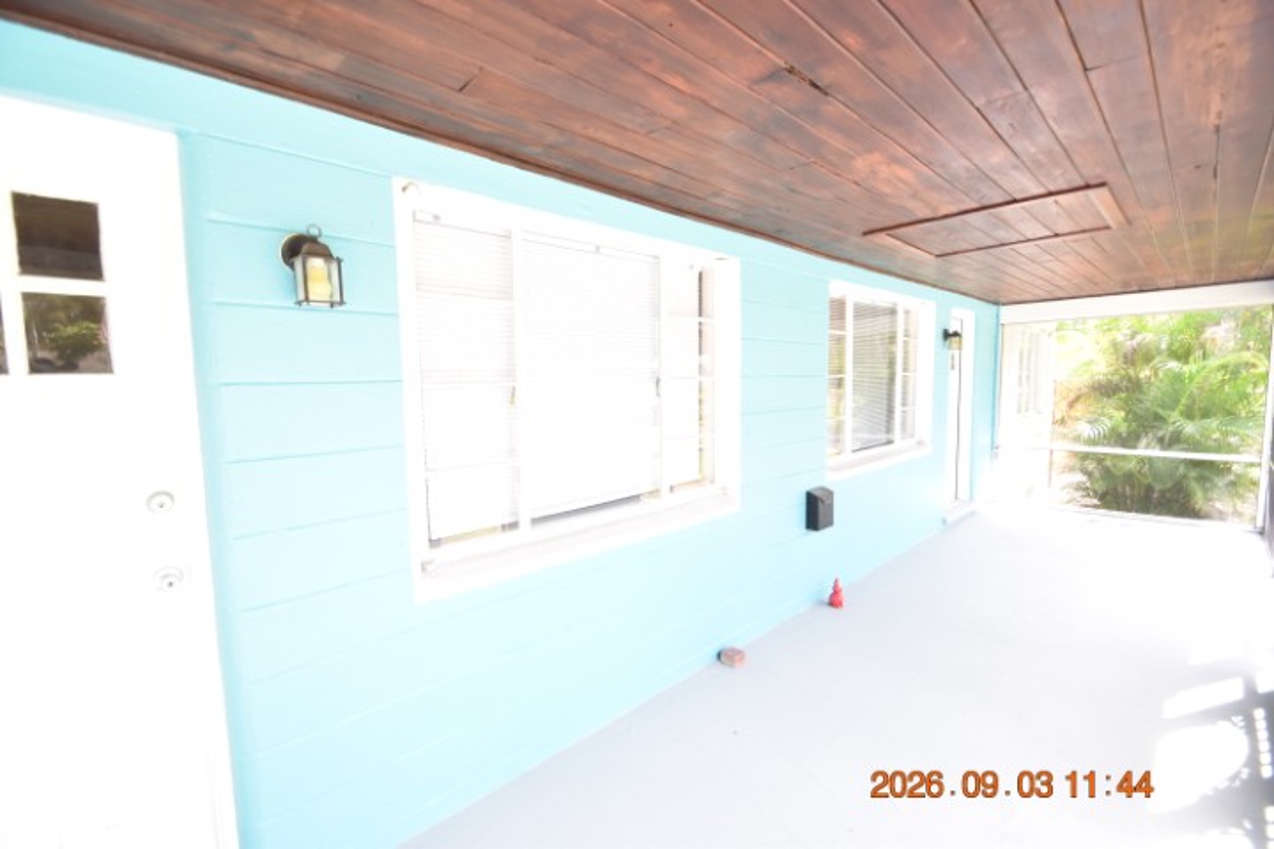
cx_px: 637
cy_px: 424
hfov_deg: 100.4
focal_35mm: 15
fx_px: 531
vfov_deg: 77.3
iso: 400
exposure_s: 1/90
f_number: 4.8
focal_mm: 10
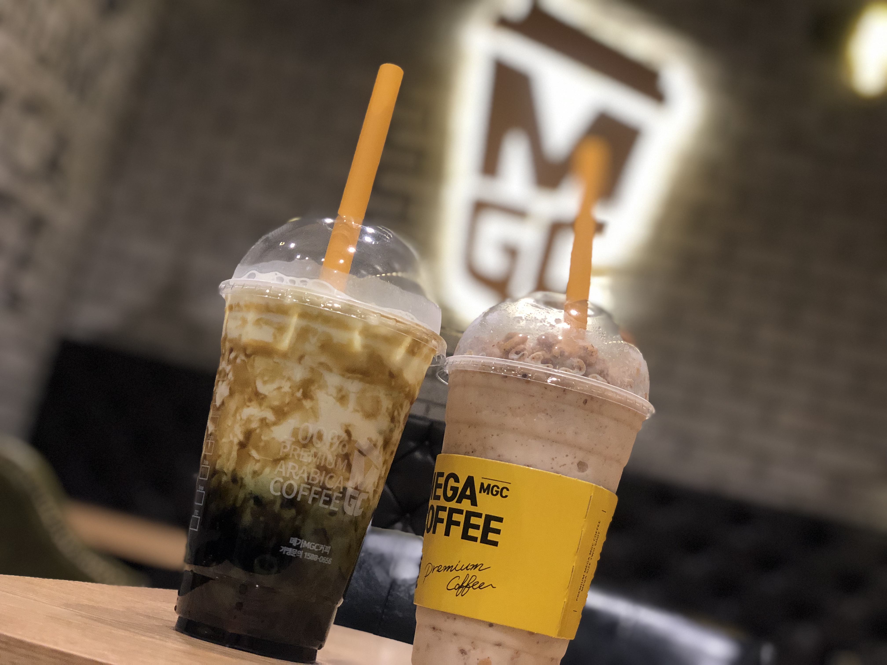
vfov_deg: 28.0
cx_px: 444
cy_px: 332
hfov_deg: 36.8
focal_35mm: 52
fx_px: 1332
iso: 160
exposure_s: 1/24
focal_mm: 6
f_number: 2.4
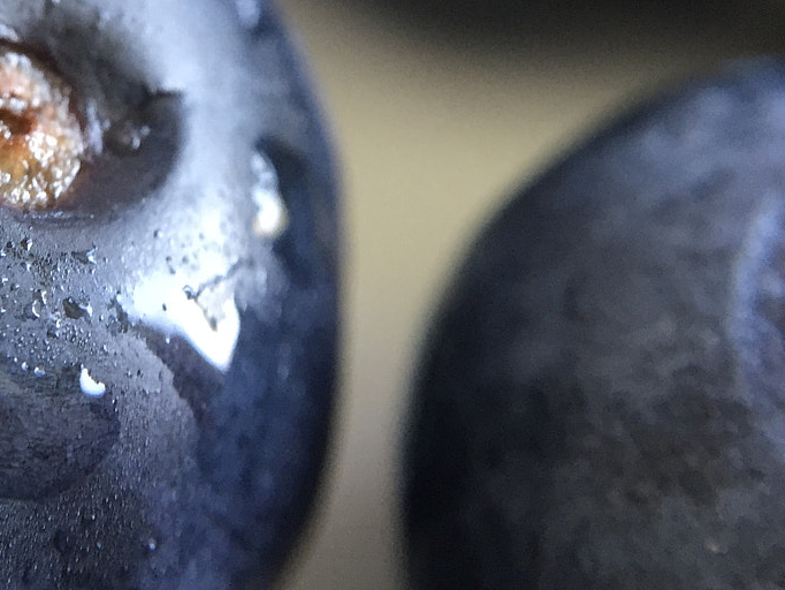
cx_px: 180
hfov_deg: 28.1
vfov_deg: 20.9
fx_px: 1543
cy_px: 8
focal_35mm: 68
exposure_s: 1/30
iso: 80
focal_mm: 4.15
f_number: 2.2
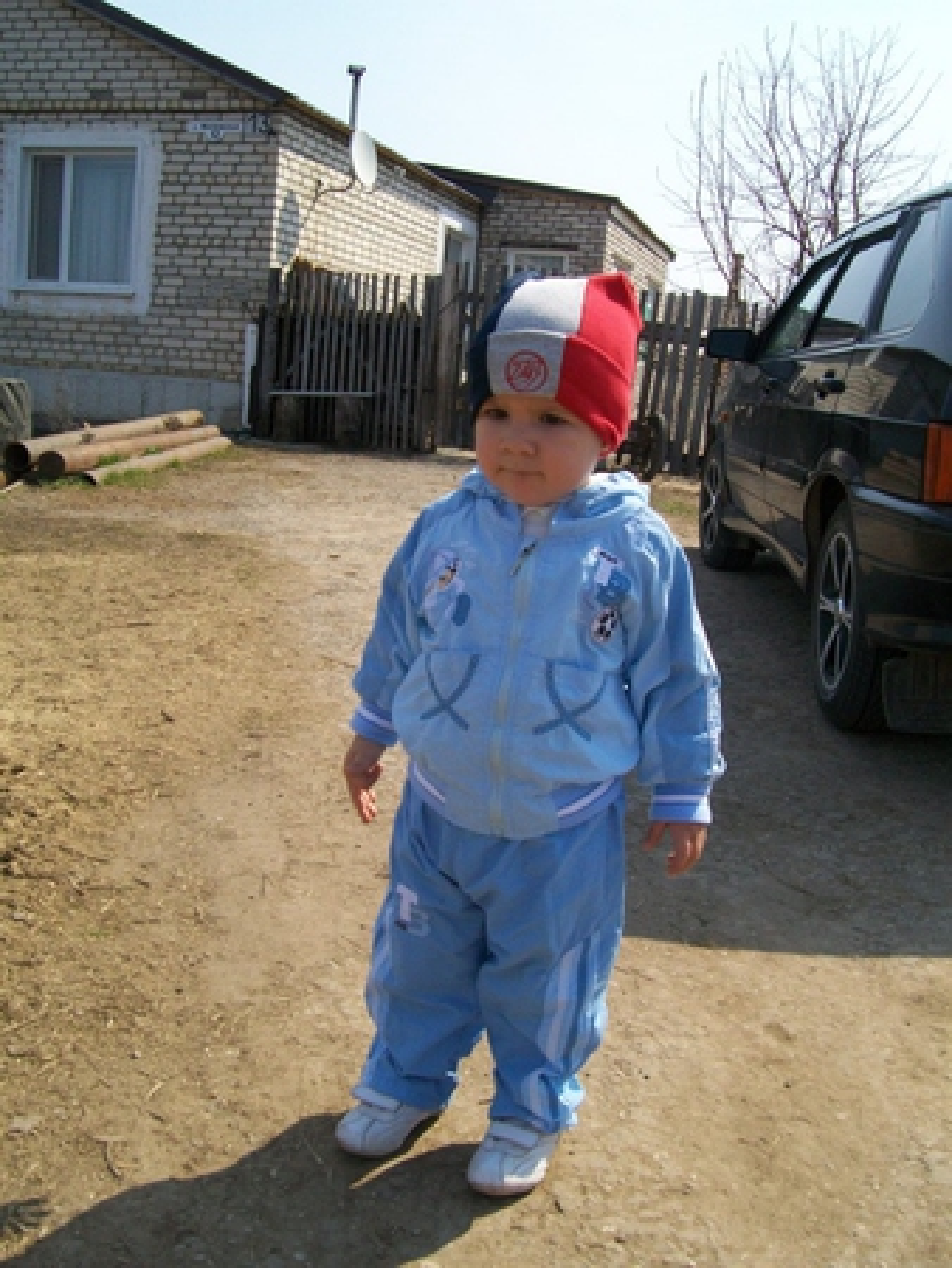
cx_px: 476
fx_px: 1246
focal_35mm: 34
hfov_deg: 41.8
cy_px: 634
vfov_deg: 53.9
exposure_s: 1/400
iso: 64
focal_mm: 6.1
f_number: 4.9
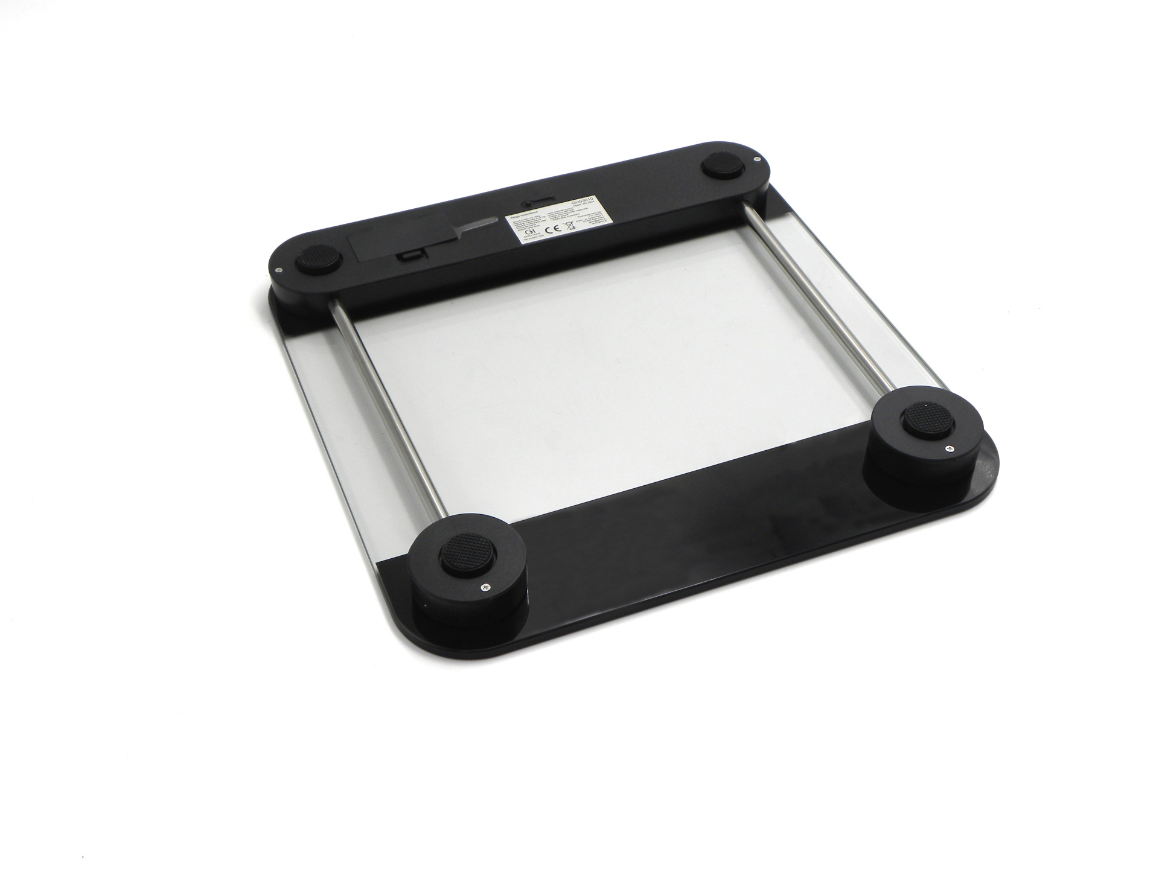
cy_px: 434
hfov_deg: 41.2
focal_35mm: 46
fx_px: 1540
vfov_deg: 31.5
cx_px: 580
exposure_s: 1/91.6
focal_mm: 8.2
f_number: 3.2
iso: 64
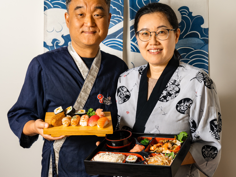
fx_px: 484
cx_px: 118
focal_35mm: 71
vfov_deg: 20.6
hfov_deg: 27.4
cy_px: 44
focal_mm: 49
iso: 400
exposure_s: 1/160
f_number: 6.3
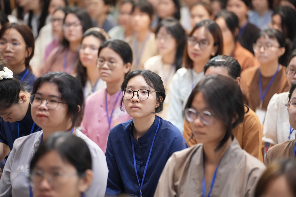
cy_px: 98
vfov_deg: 9.1
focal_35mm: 150
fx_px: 1233
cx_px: 148
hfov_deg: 13.7
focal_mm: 150
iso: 4000
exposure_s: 1/160
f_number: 2.8
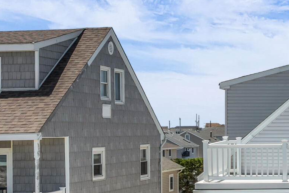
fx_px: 778
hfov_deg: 19.3
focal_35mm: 97
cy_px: 132
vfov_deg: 14.1
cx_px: 384
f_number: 2.8
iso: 100
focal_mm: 12.29
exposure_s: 1/1250
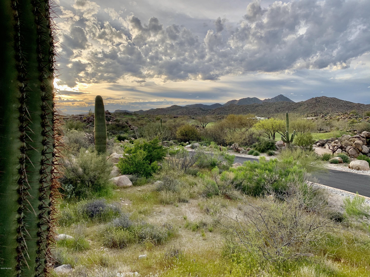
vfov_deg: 53.1
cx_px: 185
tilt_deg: -2.5
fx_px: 278
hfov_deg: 67.3
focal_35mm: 26
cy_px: 138
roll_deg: -0.3
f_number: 1.8
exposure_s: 1/1124
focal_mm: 4.25
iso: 25
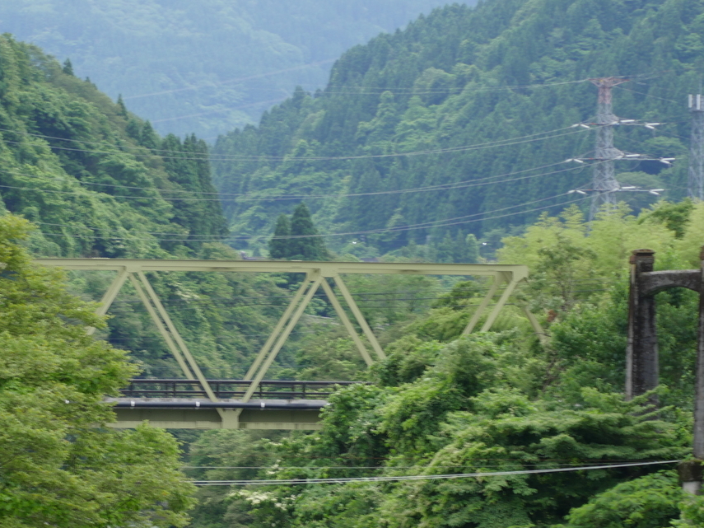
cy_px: 357
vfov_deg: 5.7
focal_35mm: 262
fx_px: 5328
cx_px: 205
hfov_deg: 7.6
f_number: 7.1
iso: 250
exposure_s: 1/160
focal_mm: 70
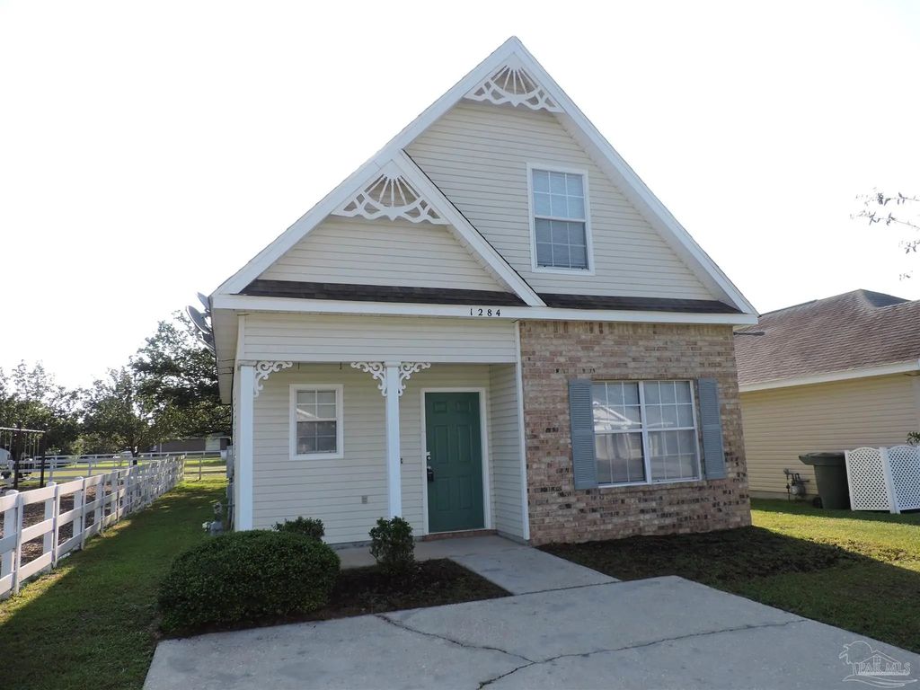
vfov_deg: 56.8
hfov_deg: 71.6
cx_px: 460
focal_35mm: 24
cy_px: 345
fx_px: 638
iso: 100
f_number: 3
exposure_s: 1/640
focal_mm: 4.3
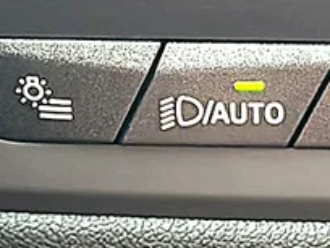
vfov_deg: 9.8
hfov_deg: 13.1
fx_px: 1440
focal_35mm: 151
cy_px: 56
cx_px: 197
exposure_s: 1/79
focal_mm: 6.86
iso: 250
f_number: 1.78
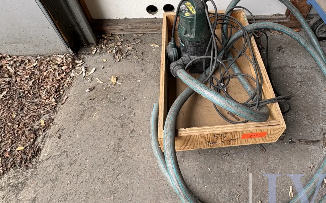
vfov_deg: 47.5
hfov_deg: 71.4
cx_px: 204
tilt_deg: -47.0
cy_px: 51
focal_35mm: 25
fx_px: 222
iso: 40
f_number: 2.2
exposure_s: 1/103
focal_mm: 2.22
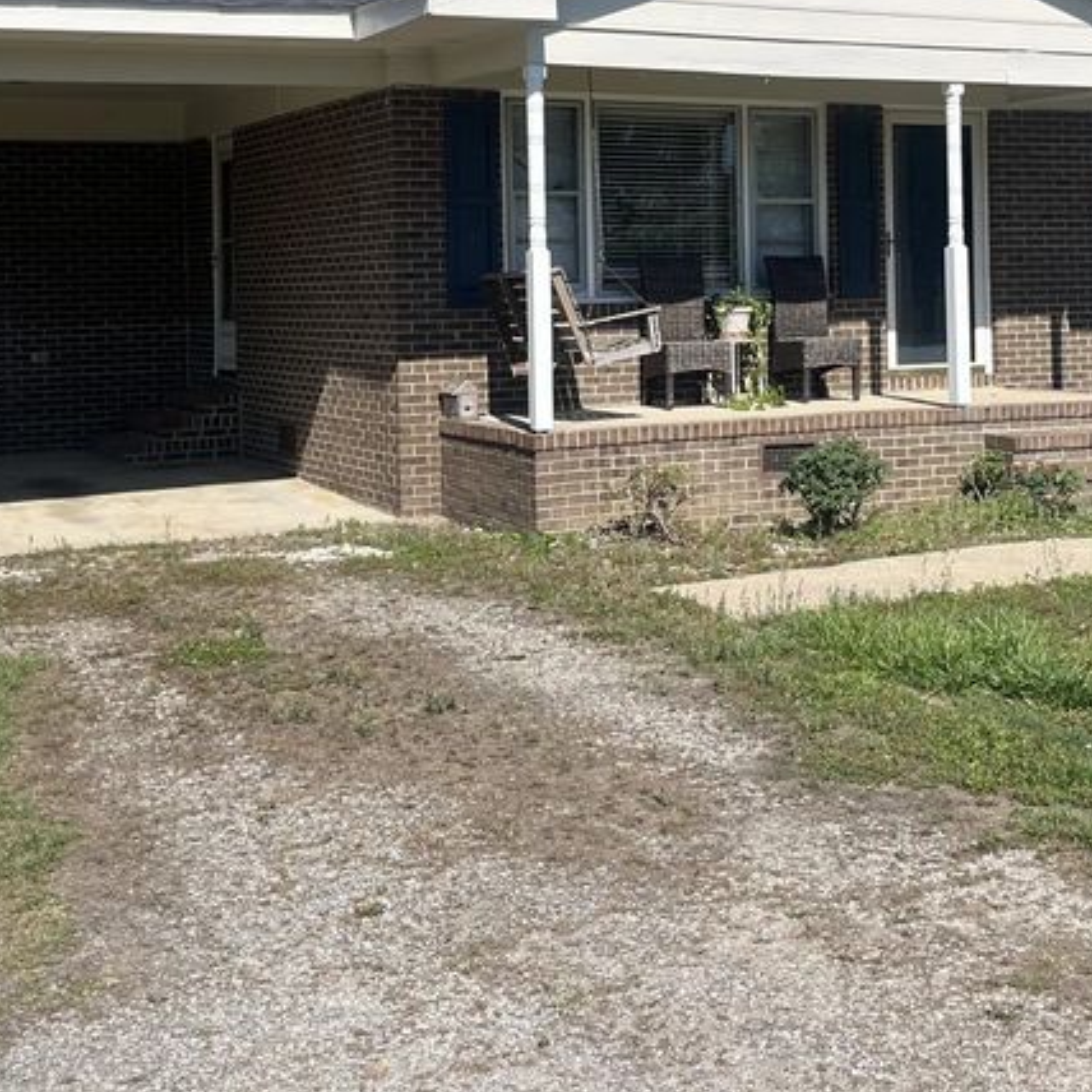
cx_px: 758
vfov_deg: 30.5
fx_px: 1963
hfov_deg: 30.8
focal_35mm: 55
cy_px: 247
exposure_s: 1/3745
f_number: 1.6
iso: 50
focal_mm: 5.1
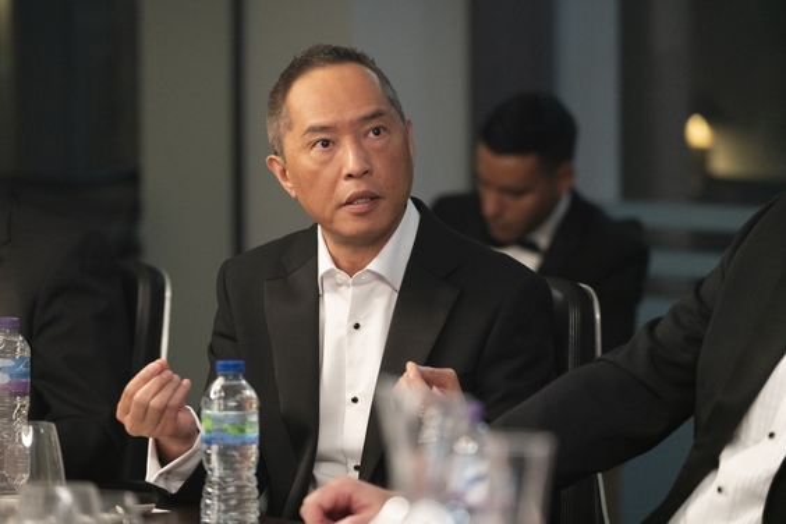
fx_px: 4104
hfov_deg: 10.9
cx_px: 393
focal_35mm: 188
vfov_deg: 7.3
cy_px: 262
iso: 6400
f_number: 4
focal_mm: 188
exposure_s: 1/30
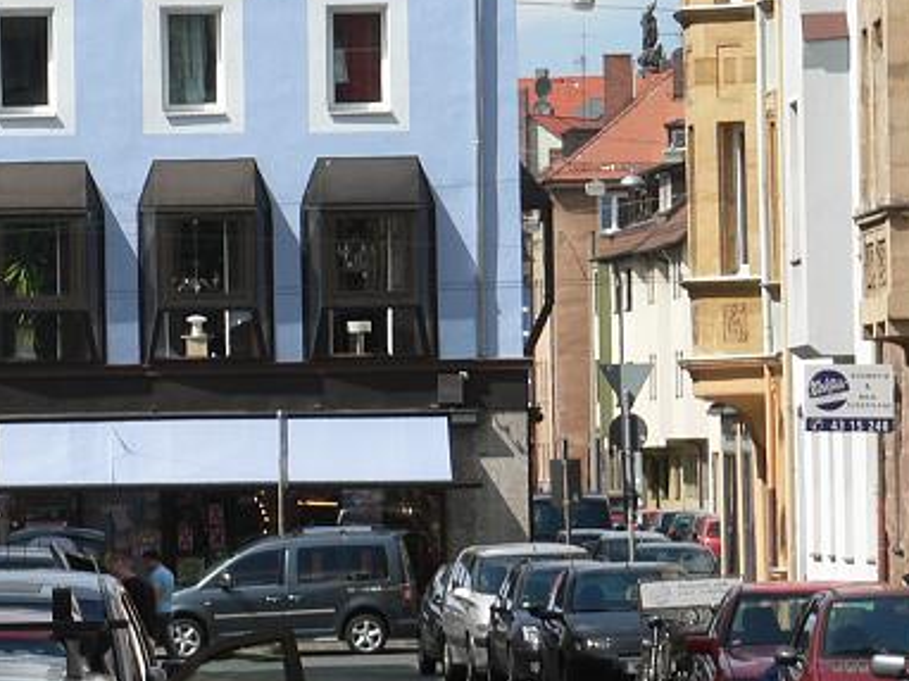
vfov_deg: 3.6
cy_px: 145
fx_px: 10891
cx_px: 181
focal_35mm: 415
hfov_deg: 4.8
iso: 80
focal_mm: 32.9
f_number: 5.6
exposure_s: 1/320
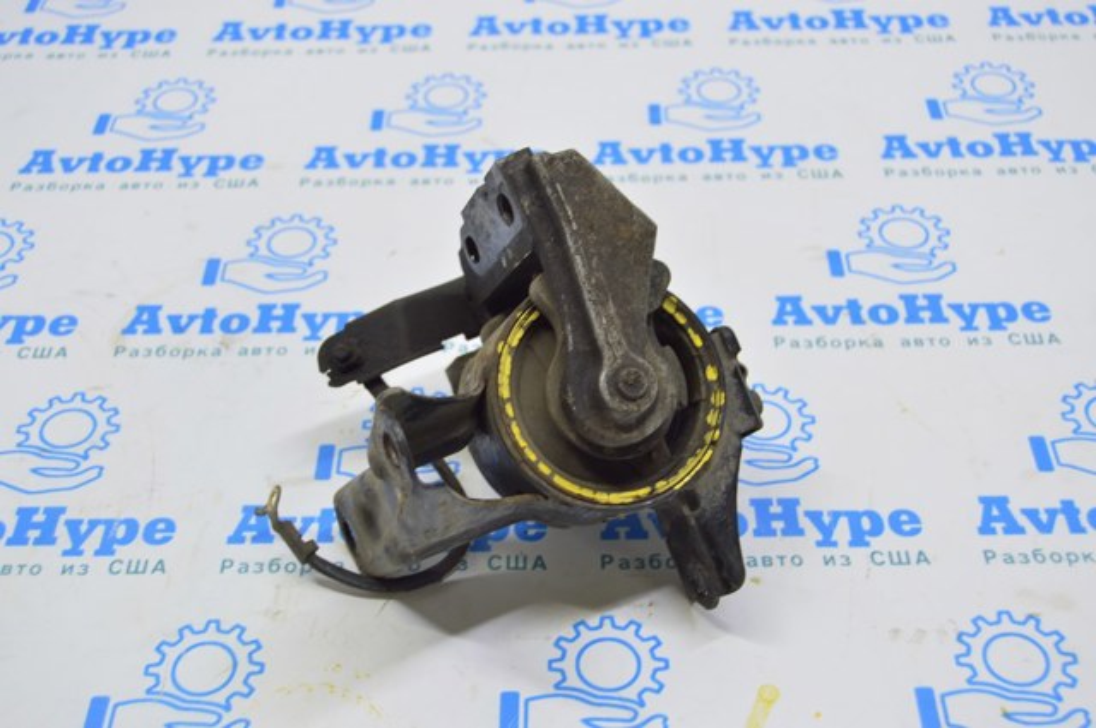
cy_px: 364
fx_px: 1459
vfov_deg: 28.0
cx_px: 548
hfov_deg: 41.2
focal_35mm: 48
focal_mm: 32
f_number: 5.6
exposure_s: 1/20
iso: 400
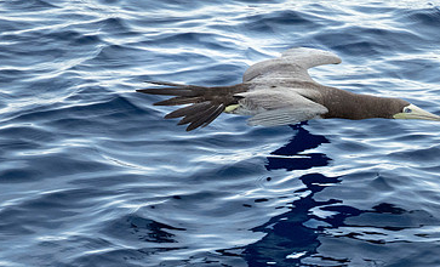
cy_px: 242
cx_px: 340
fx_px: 16528
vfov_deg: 0.9
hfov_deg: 1.5
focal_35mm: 1390
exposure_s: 1/2000
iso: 1600
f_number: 5.6
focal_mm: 400
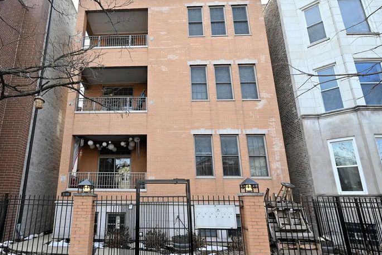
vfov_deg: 59.5
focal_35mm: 21
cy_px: 137
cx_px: 147
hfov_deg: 79.9
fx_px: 223
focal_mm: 14
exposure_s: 1/250
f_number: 5.6
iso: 125
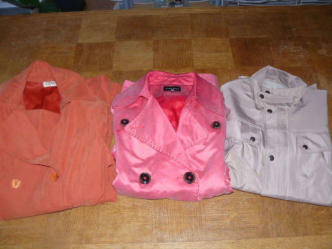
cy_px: 124
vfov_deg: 39.7
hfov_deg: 51.4
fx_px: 345
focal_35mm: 36
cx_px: 166
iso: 100
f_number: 2.8
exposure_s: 1/50
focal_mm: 6
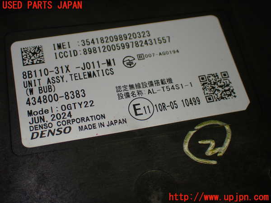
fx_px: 423
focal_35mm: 54
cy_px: 102
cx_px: 136
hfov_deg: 35.5
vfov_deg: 27.0
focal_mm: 9.65
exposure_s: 1/200
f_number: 3.3
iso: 200
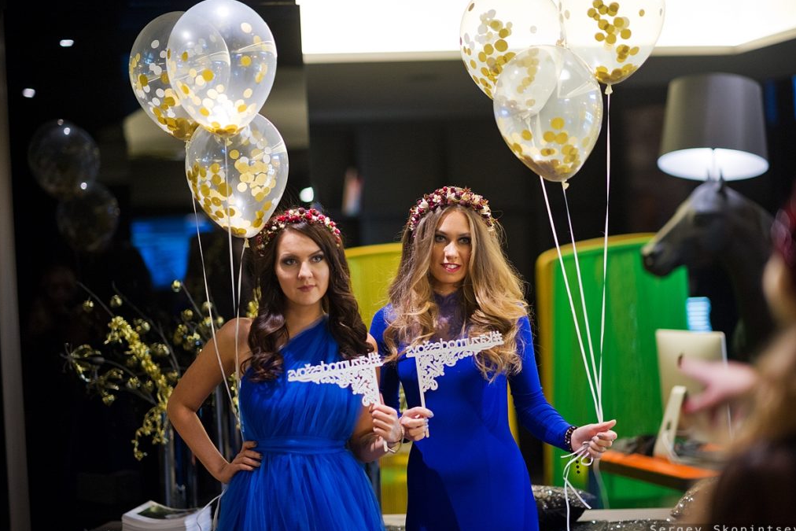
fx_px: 1902
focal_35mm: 86
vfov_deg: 15.9
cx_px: 397
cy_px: 267
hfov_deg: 23.6
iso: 1800
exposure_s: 1/320
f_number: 1.4
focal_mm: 85
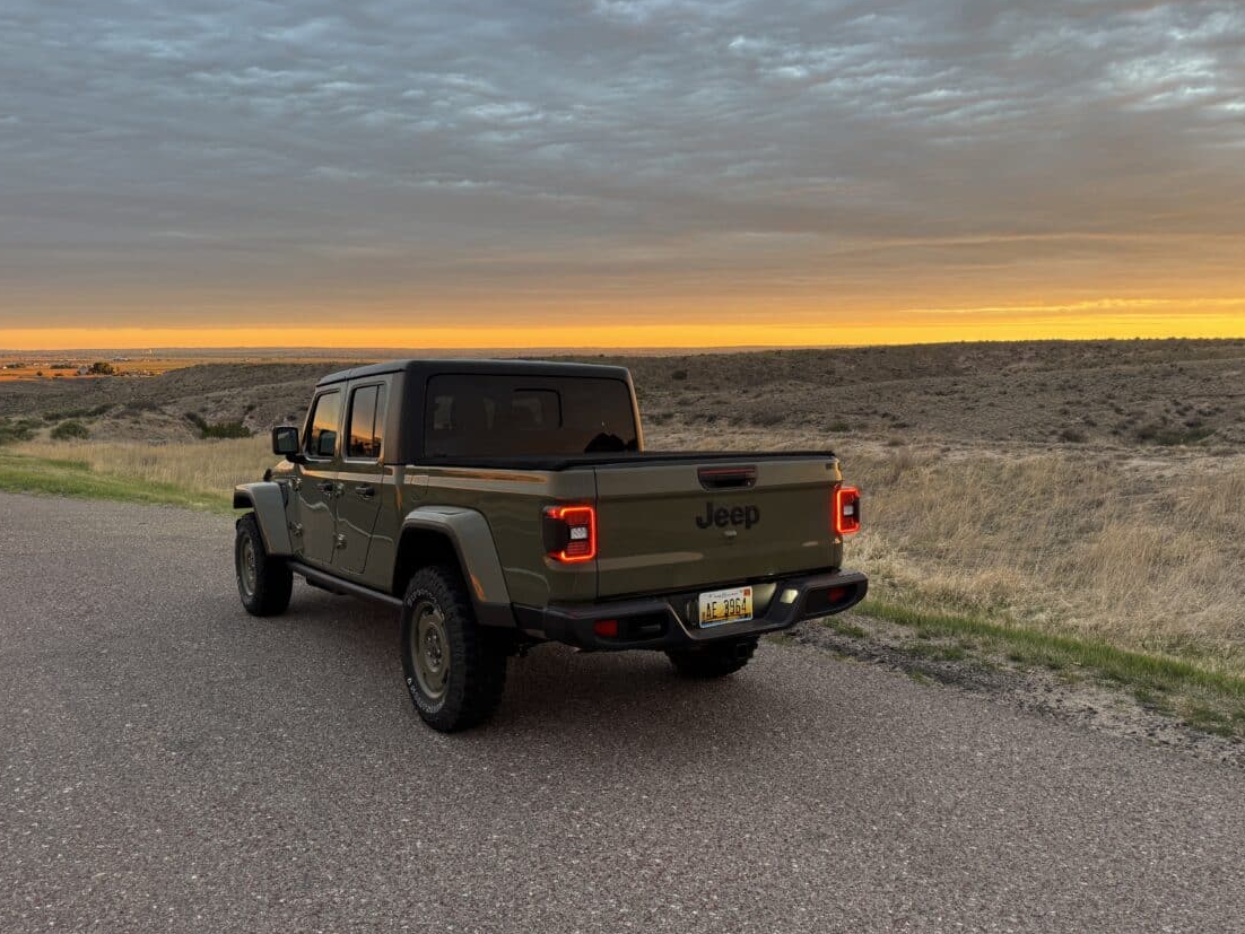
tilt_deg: -8.1
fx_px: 971
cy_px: 495
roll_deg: -0.6
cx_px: 651
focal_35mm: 27
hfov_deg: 65.3
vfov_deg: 51.3
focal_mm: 6.76
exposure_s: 1/121
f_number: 1.78
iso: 125
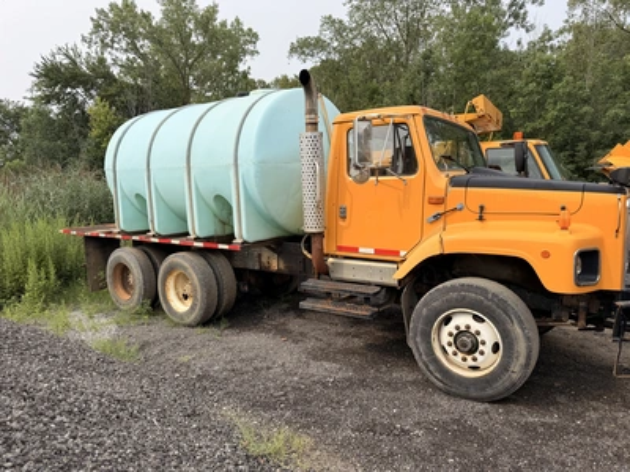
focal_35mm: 24
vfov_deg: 56.8
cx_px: 315
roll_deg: +0.8
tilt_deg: -6.7
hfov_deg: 71.6
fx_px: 437
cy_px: 236
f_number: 1.78
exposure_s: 1/2611
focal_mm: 6.76
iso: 80
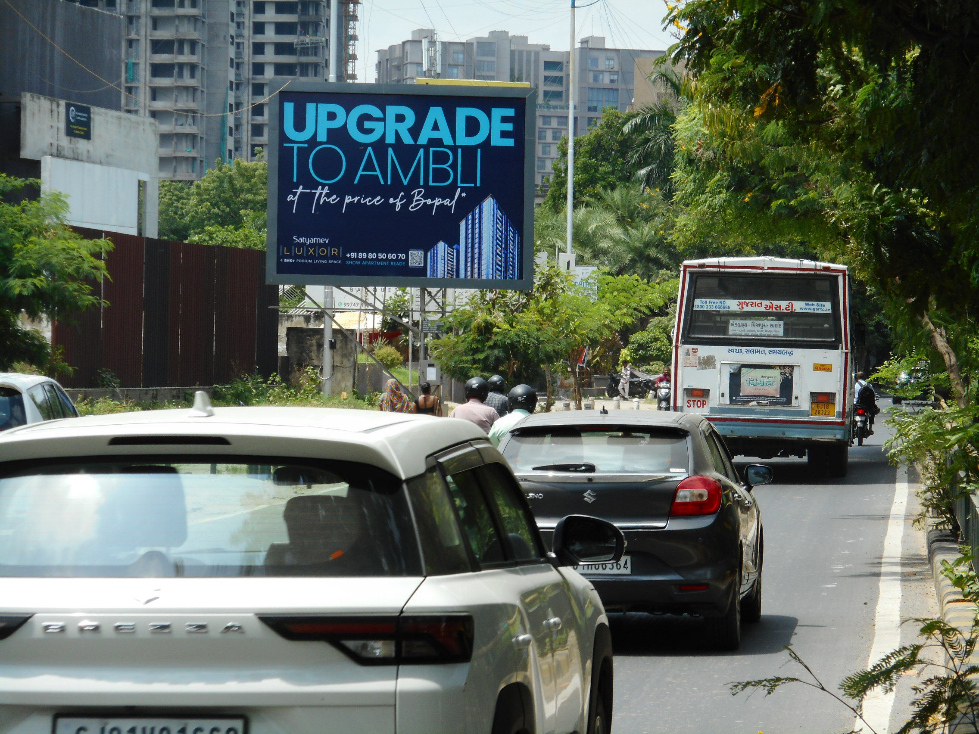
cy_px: 367
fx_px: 3790
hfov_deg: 14.7
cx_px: 490
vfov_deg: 11.1
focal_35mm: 134
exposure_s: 1/200
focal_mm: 23.9
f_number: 6.1
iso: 80
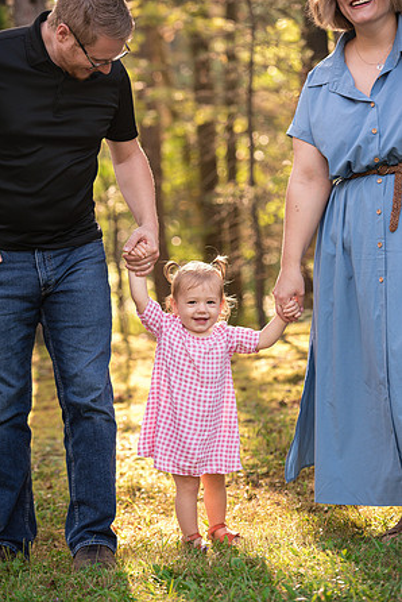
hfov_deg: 11.3
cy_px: 300
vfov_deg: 16.9
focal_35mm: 121
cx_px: 201
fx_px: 2023
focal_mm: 120
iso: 400
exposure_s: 1/500
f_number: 3.5
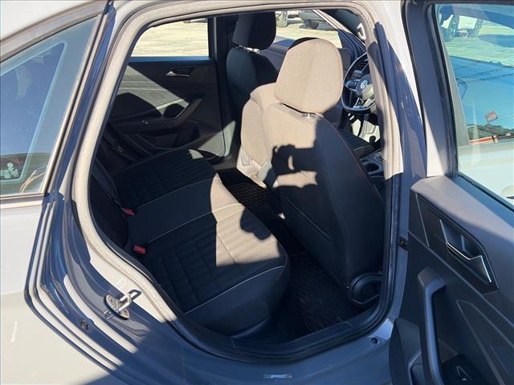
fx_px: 386
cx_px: 257
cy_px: 192
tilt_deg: -28.3
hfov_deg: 67.3
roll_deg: +0.4
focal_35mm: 26
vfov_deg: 53.1
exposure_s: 1/262
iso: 40
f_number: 1.6
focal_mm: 5.96
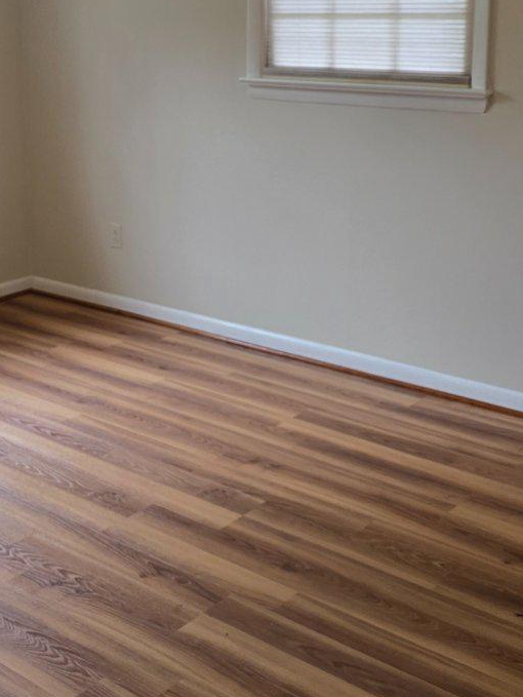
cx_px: 179
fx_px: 1047
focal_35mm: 52
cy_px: 206
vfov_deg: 36.2
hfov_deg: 27.9
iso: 100
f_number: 1.7
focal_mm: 6.3
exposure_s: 1/120
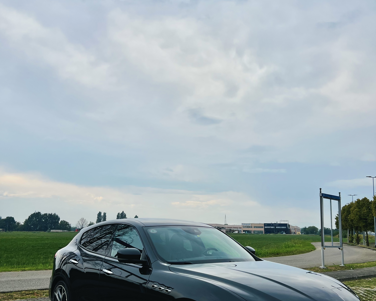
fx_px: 378
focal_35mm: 34
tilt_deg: +10.1
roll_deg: -0.9
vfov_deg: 43.0
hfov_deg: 52.8
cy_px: 187
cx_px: 188
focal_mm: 5.7
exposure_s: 1/2123
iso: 50
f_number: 1.5
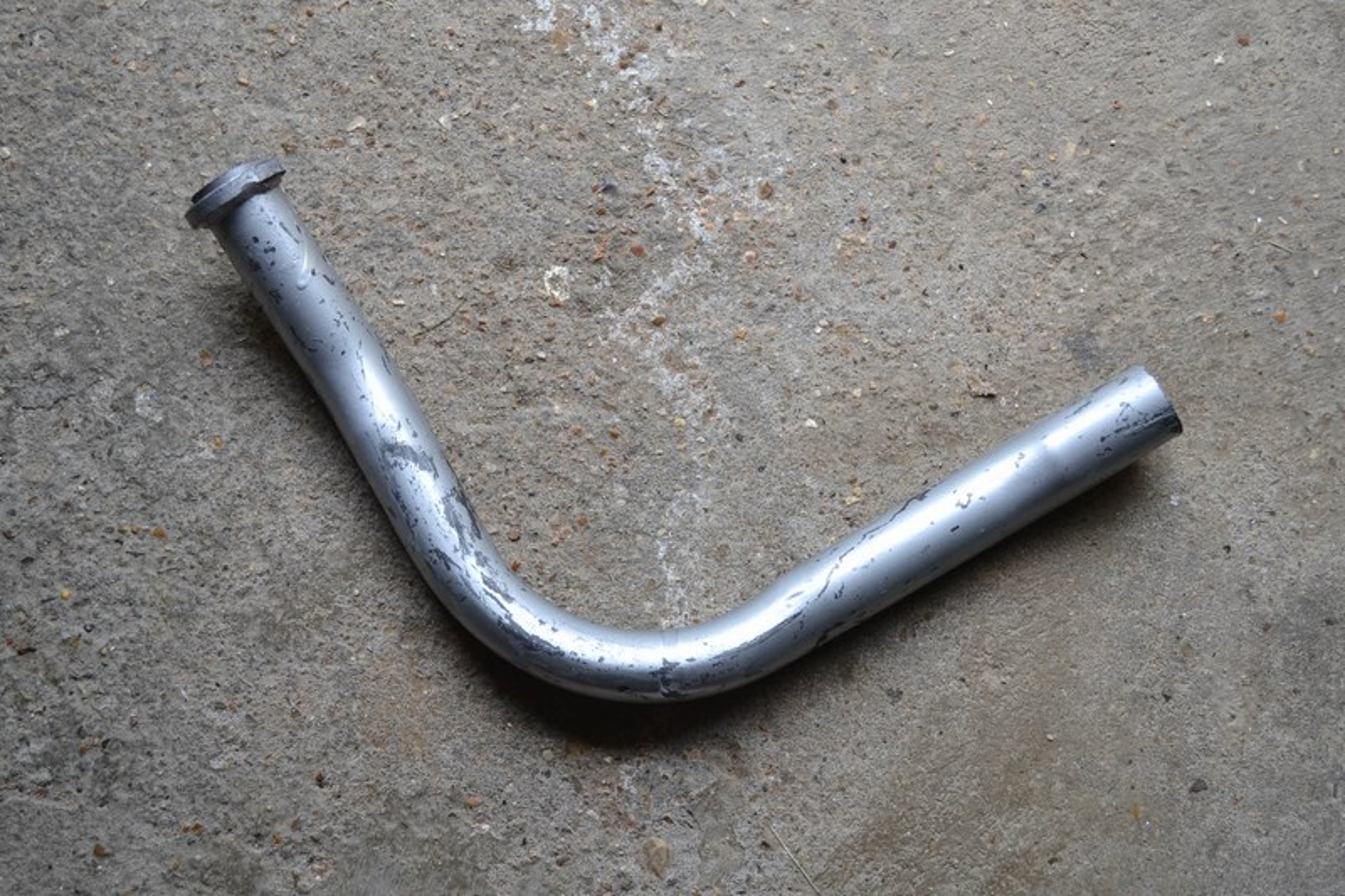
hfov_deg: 49.6
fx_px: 1457
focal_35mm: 39
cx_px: 672
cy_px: 448
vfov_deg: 34.2
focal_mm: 26
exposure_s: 1/60
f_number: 4.2
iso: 400
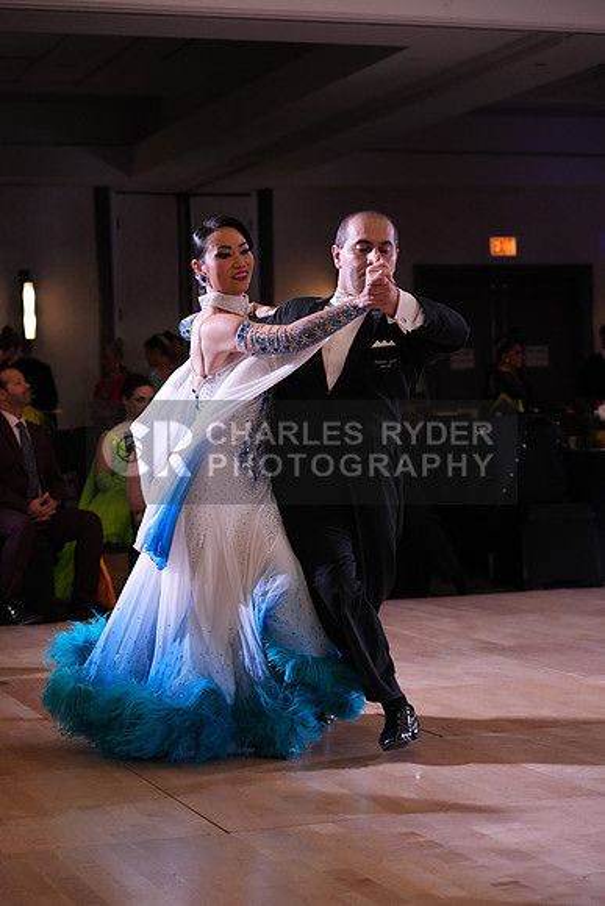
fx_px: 1839
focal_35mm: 73
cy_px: 453
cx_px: 302
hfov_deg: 18.7
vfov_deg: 27.7
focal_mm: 73
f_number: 4
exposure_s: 1/320
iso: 3200
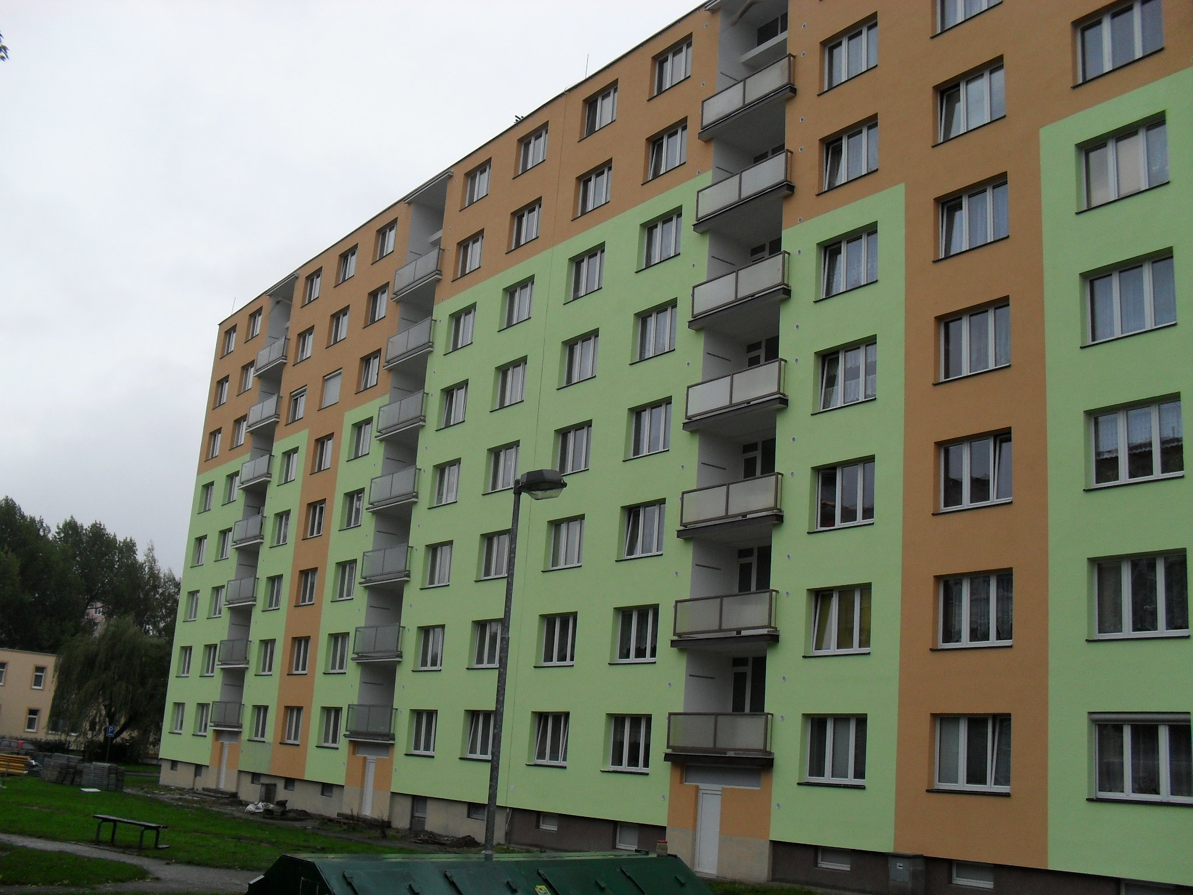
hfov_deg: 52.6
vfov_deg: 40.7
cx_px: 596
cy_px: 448
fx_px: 1206
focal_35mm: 35
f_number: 3.2
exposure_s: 1/250
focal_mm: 6.3
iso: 100
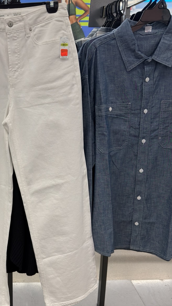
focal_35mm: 43
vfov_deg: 47.0
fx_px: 349
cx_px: 13
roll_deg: -0.4
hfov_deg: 26.6
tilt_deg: -19.2
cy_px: 187
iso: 125
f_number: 1.78
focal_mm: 6.76
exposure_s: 1/139
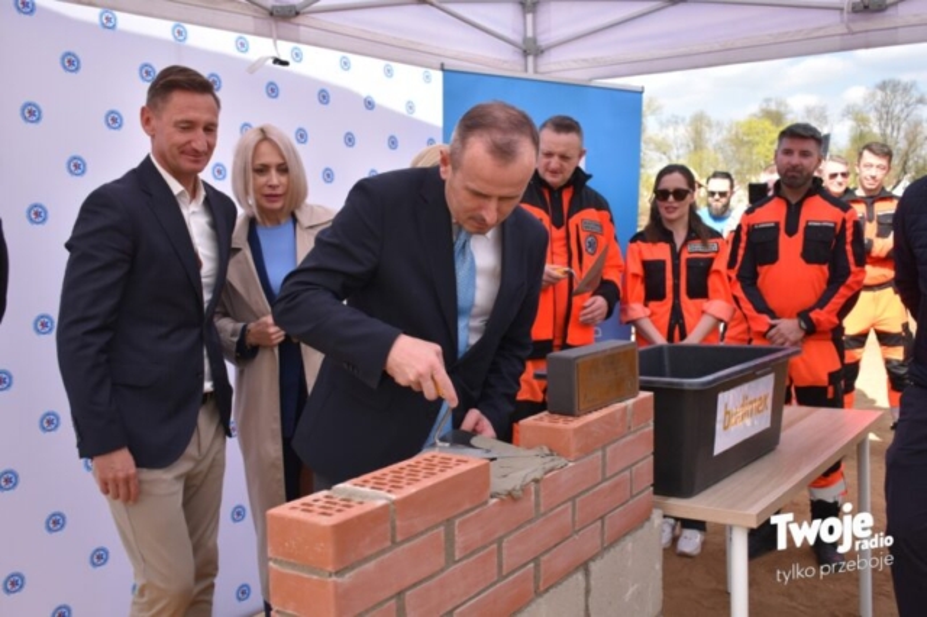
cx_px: 464
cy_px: 308
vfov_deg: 36.8
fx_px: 926
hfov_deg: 53.2
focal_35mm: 36
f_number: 5
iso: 400
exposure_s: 1/1250
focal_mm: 24
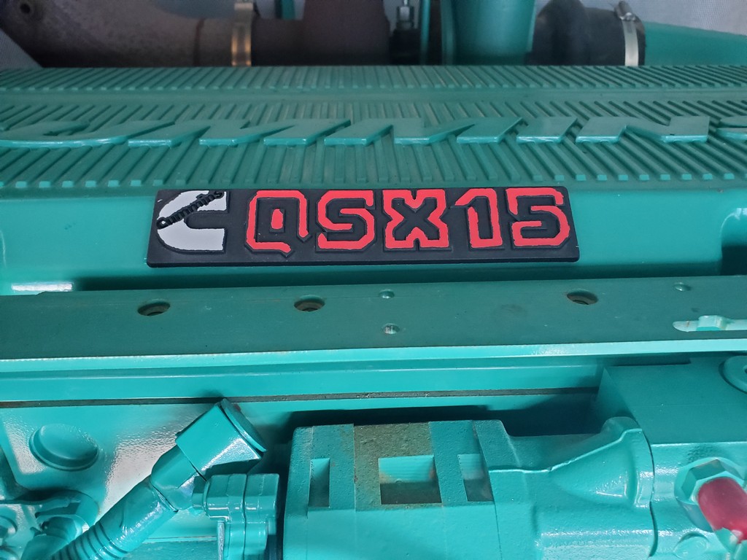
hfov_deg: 67.3
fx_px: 561
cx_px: 374
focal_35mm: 26
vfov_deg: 53.1
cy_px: 280
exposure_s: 1/50
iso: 640
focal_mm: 4.3
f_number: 2.4
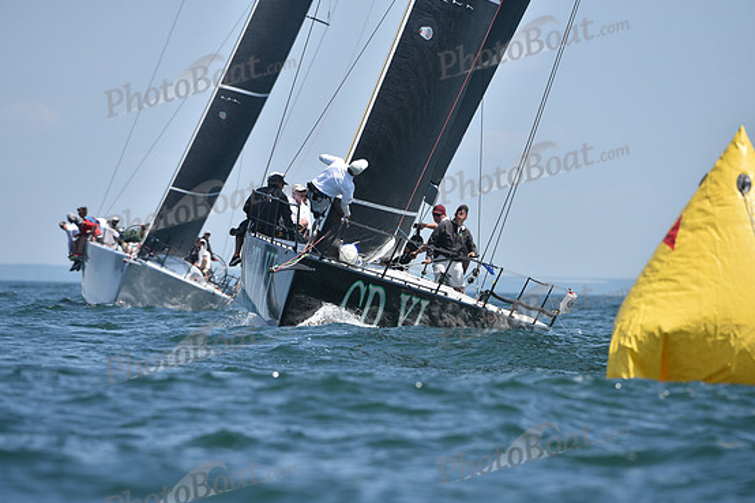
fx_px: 8784
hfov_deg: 4.9
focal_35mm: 419
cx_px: 368
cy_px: 260
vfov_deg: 3.3
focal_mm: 400
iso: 320
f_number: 7.1
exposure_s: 1/1600
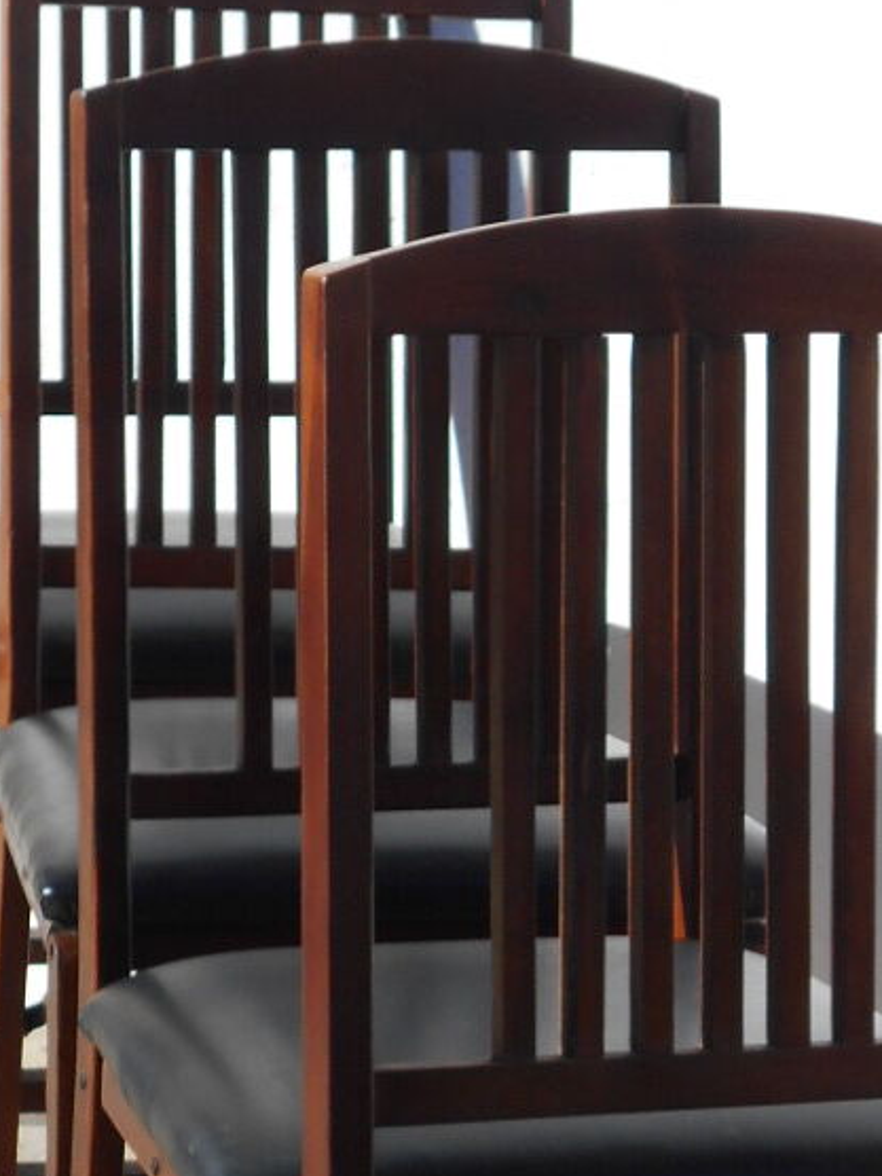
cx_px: 713
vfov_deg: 11.7
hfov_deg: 8.9
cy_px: 1292
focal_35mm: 167
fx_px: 5673
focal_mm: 10
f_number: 4.9
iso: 80
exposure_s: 1/400
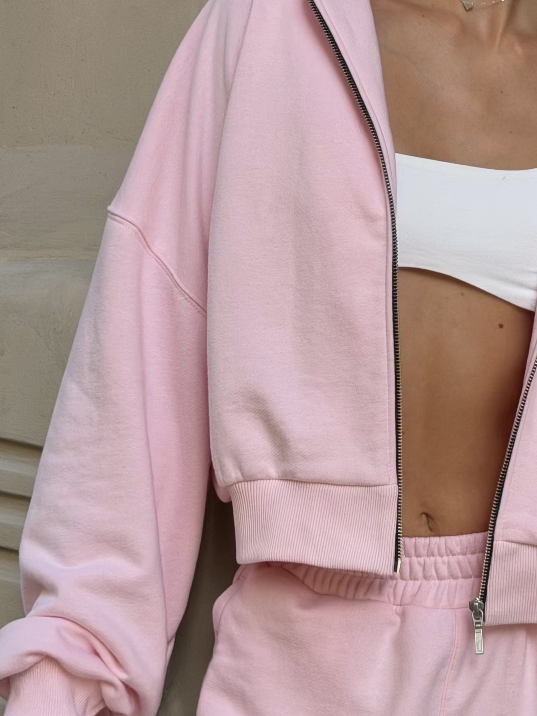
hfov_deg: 13.1
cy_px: 369
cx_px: 391
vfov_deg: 17.4
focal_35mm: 113
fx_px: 2337
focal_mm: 6.76
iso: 64
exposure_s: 1/786
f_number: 1.78
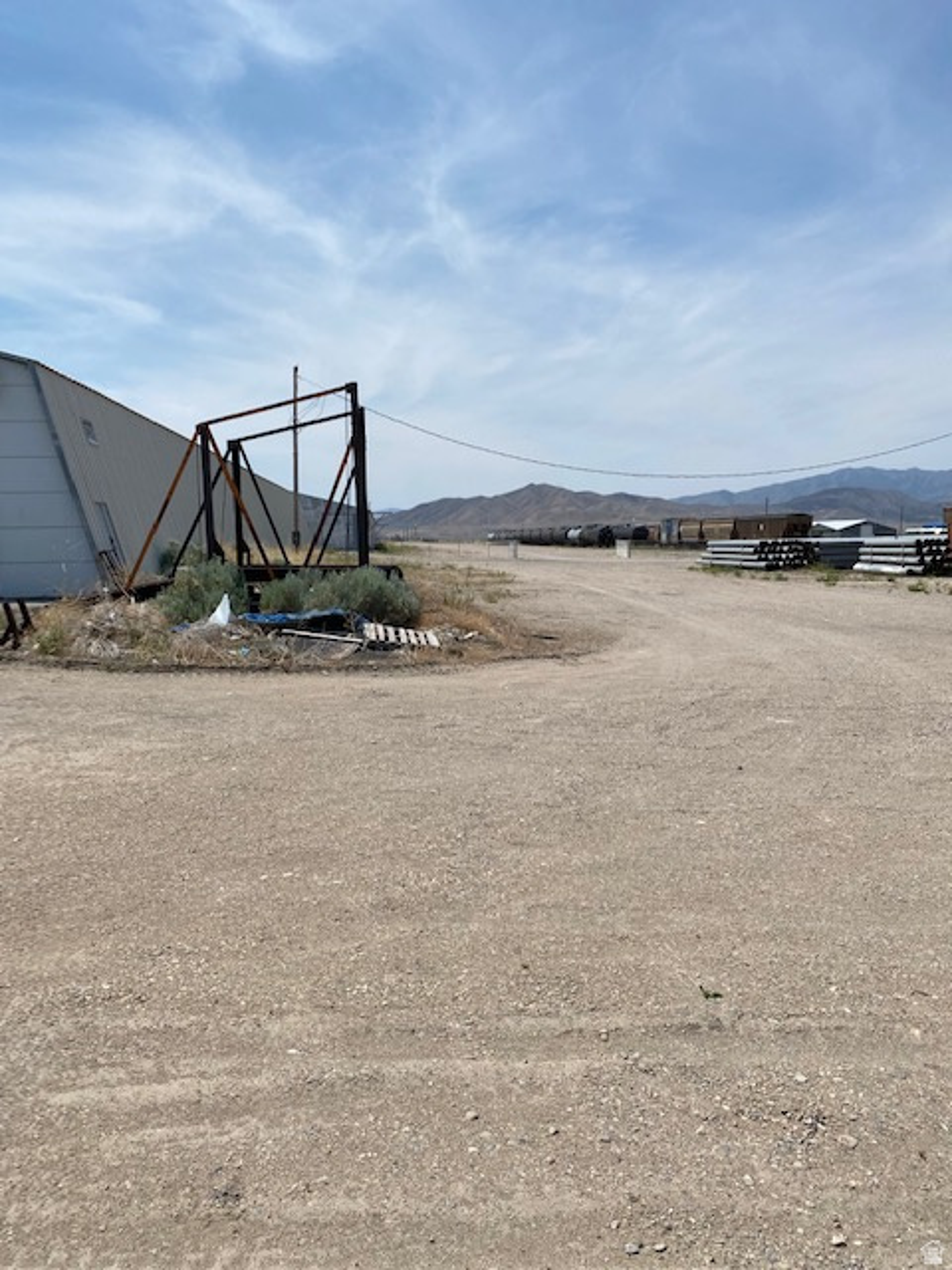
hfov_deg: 53.1
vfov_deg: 67.3
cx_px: 476
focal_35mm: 26
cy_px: 635
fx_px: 953
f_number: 1.8
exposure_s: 1/6061
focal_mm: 4.25
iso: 32
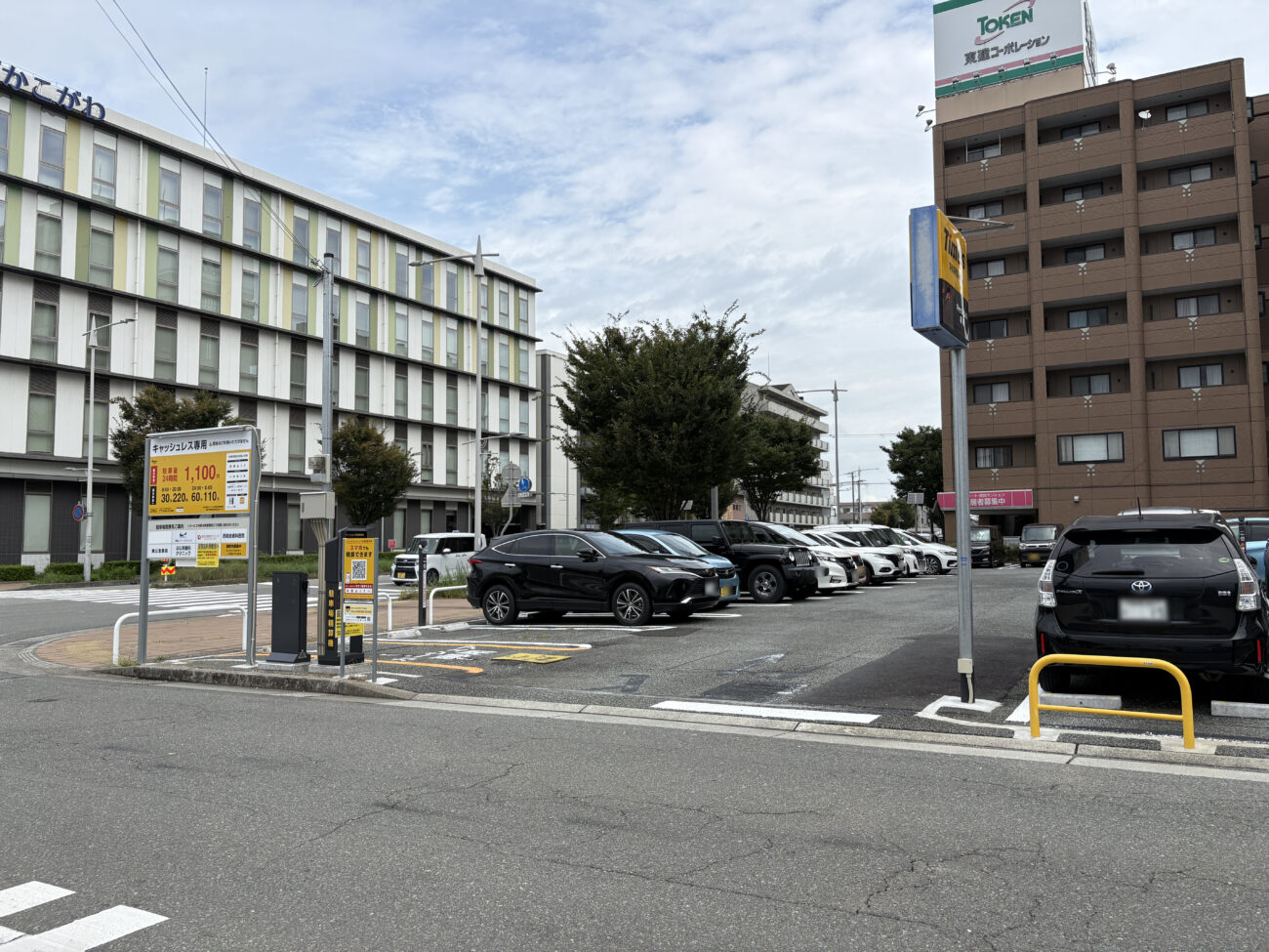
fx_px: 953
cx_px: 634
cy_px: 476
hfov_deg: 67.3
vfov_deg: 53.1
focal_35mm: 26
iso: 50
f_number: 1.6
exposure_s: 1/3448
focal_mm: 5.96
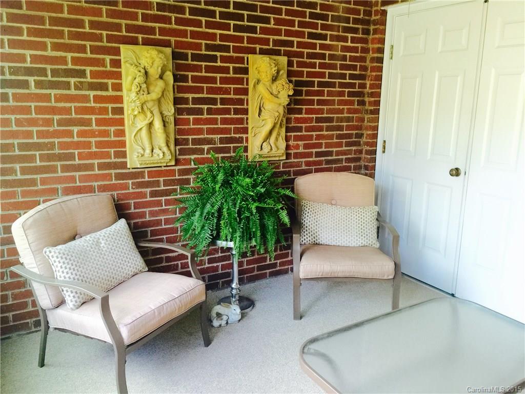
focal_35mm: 29
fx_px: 440
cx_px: 262
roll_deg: -2.4
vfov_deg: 48.2
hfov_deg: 61.7
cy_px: 197
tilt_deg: -11.4
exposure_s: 1/15
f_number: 2.2
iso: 40
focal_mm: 4.15
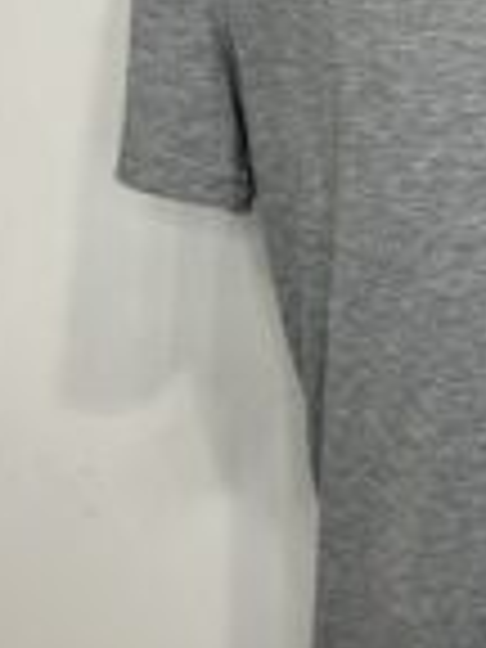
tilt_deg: -14.9
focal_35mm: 78
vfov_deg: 24.7
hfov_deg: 17.6
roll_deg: +0.2
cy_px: 158
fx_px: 1460
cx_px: 644
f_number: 1.8
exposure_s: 1/50
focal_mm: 3.99
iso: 80
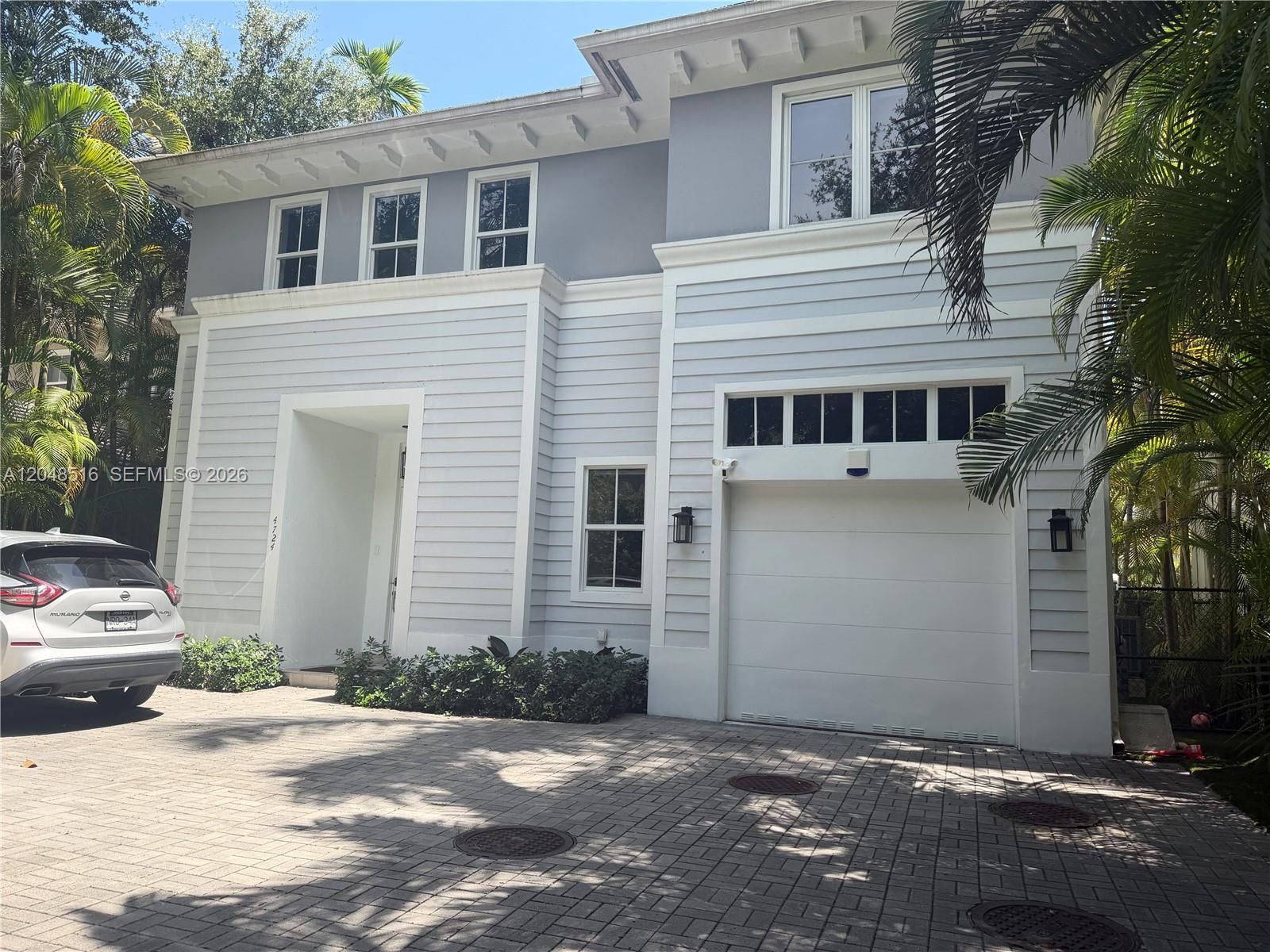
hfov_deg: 71.6
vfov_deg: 56.8
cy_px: 476
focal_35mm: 24
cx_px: 635
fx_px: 881
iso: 80
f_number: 1.78
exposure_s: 1/1464
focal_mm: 6.76
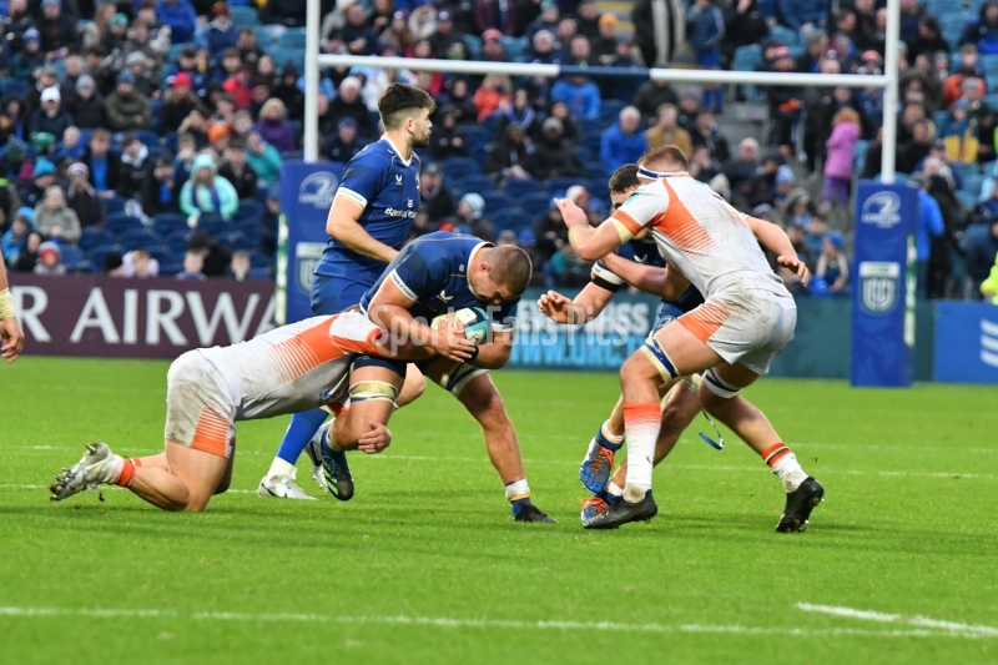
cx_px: 499
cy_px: 332
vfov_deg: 3.1
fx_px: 12194
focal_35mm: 440
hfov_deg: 4.7
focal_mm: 220
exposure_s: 1/1000
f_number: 4
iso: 4000
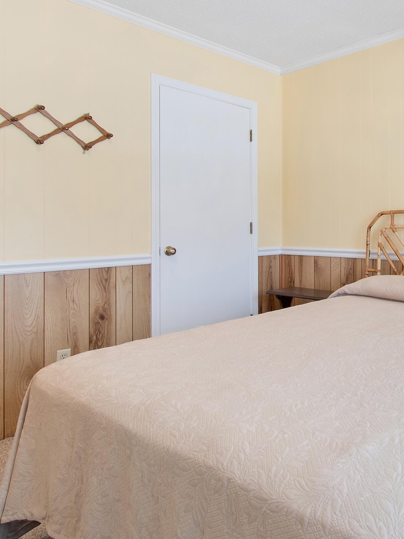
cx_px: 353
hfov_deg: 47.0
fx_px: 420
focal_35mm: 27
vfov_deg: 64.9
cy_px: 225
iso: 100
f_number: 4.5
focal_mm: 10
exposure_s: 1/6
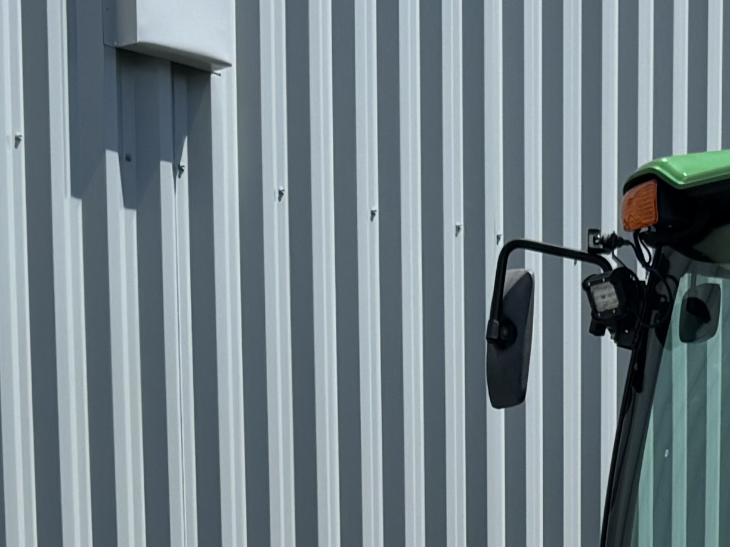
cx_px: 694
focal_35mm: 112
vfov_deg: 12.1
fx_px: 2362
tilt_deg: -7.2
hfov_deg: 17.2
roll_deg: +0.7
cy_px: 1011
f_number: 1.78
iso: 80
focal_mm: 6.76
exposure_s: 1/4310
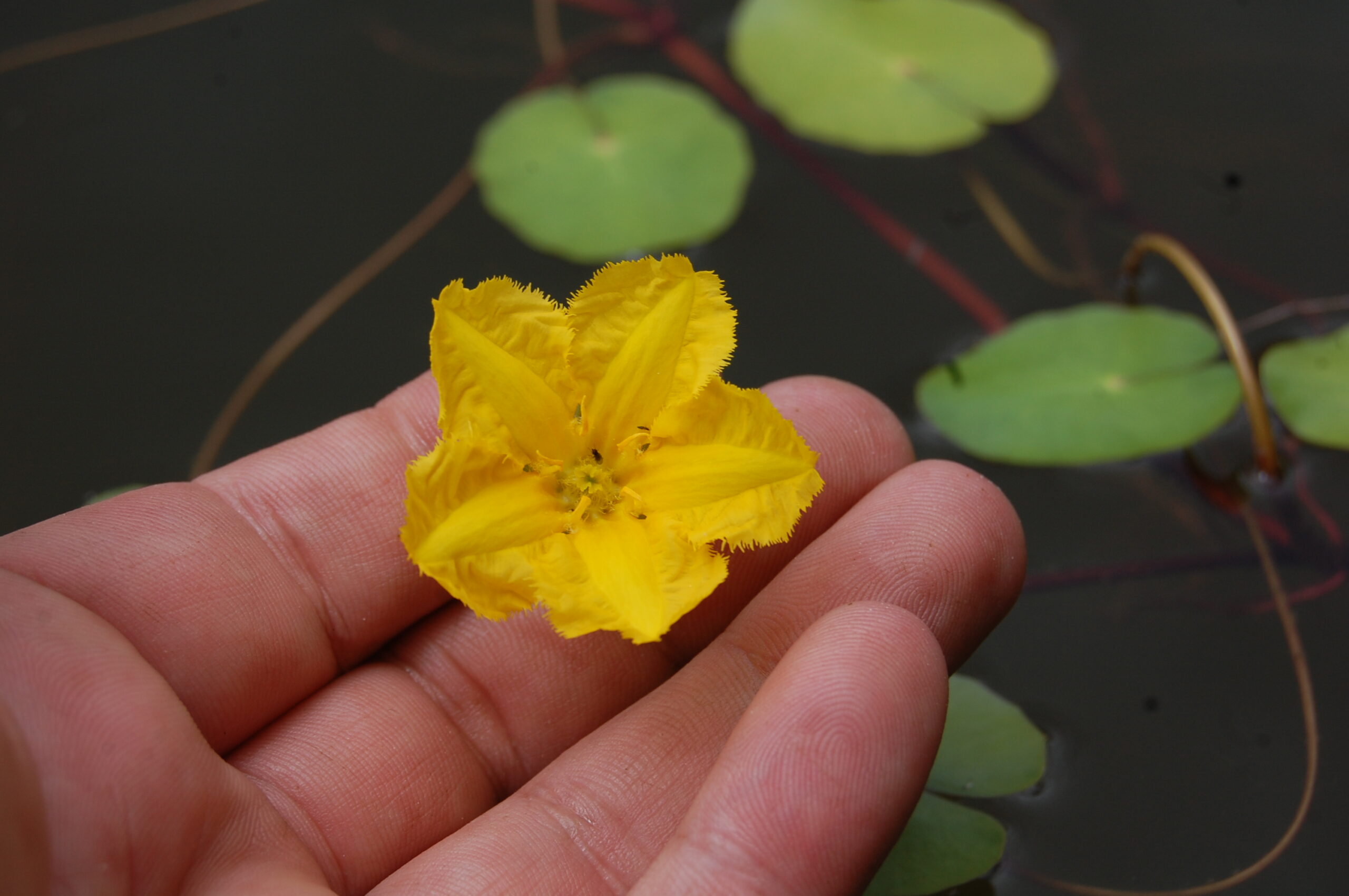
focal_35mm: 82
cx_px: 674
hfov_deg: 24.6
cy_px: 448
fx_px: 3089
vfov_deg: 16.5
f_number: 10
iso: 200
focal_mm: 55
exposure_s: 1/400
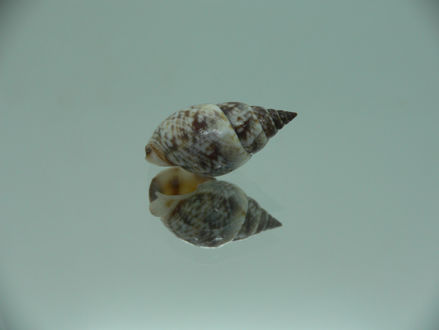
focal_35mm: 35
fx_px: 444
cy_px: 165
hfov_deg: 52.6
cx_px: 220
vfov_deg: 40.7
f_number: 2.8
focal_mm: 4.6
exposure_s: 1/60
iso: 80
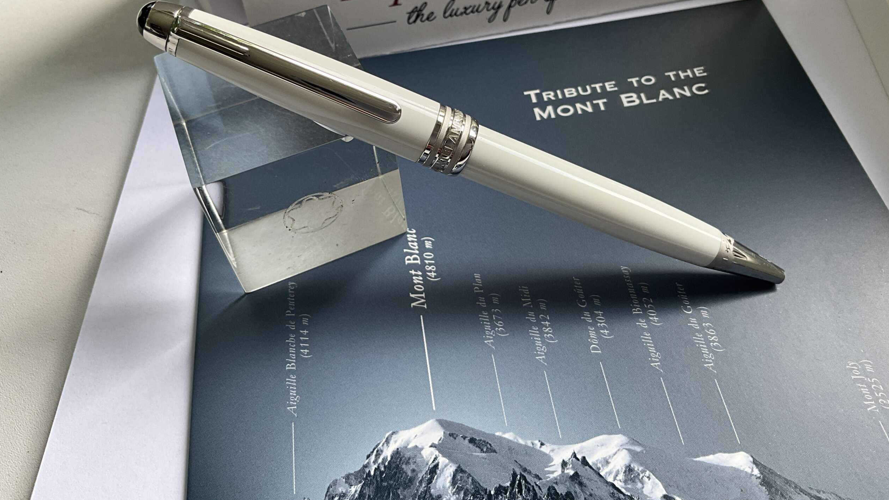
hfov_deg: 61.0
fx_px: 754
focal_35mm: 32
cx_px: 448
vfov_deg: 36.4
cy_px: 173
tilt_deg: -52.7
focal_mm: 3
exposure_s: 1/122
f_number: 1.8
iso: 25
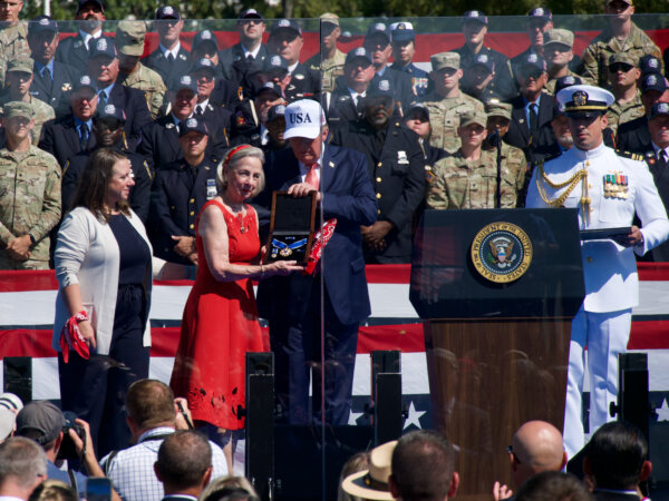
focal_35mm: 280
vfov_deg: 5.3
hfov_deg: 7.1
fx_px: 5411
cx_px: 334
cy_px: 250
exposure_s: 1/1000
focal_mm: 140
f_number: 5.6
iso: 200
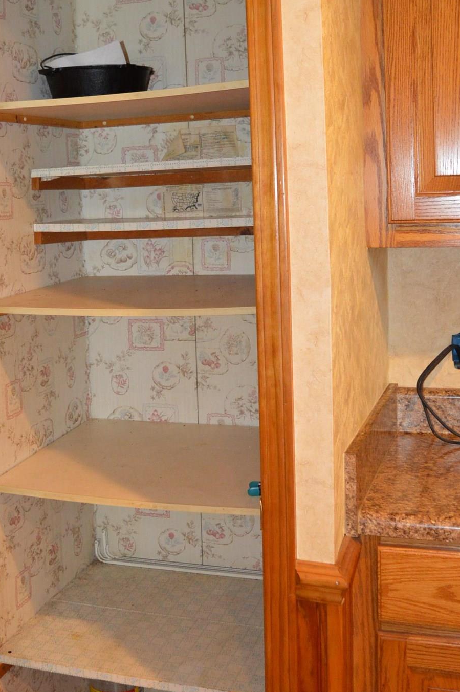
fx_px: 883
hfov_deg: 28.9
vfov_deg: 42.4
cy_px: 249
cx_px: 136
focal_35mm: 46
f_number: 3.5
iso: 1400
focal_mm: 18
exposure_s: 1/60
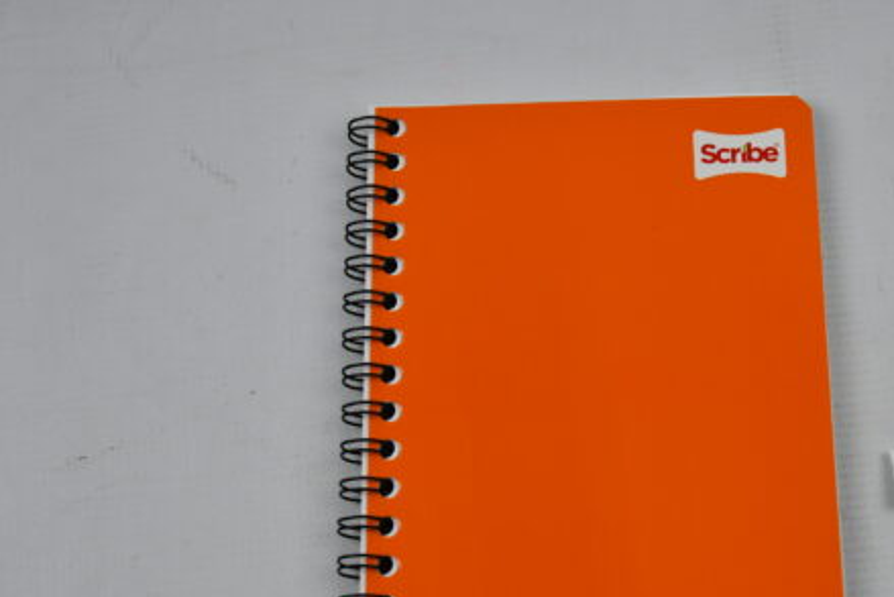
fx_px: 1764
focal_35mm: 71
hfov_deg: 28.3
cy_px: 405
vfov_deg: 19.1
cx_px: 595
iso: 400
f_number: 5
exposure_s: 1/250
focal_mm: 35
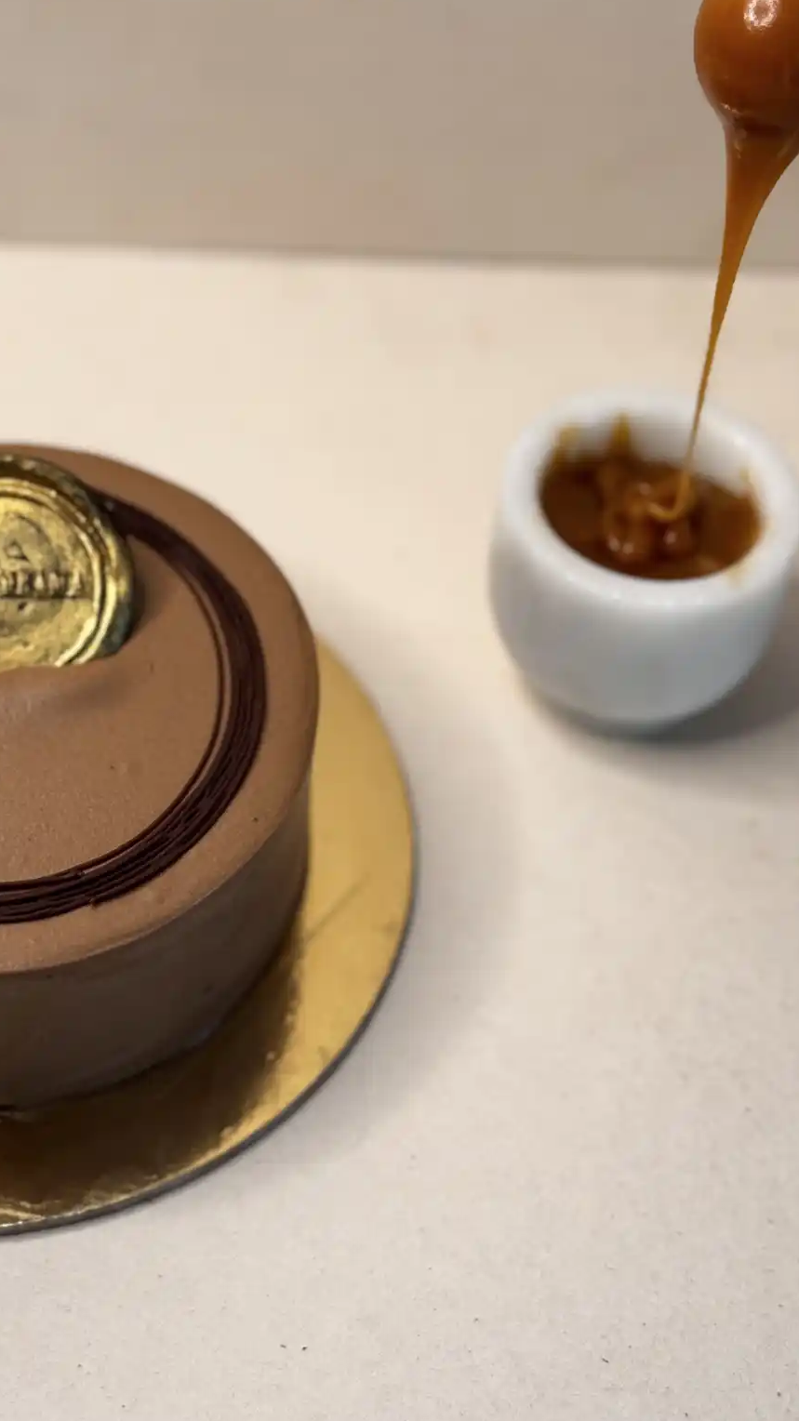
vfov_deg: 30.6
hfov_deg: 17.4
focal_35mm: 69
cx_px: 263
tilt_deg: -49.6
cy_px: 686
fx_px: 2600
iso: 100
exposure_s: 1/59
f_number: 1.78
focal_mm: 6.76
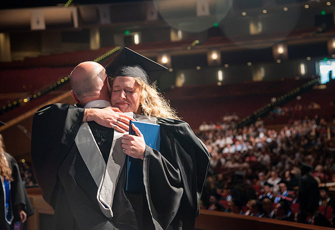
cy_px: 95
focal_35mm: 81
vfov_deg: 17.2
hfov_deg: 24.8
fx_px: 763
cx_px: 167
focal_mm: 65
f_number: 4
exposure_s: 1/200
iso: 4000
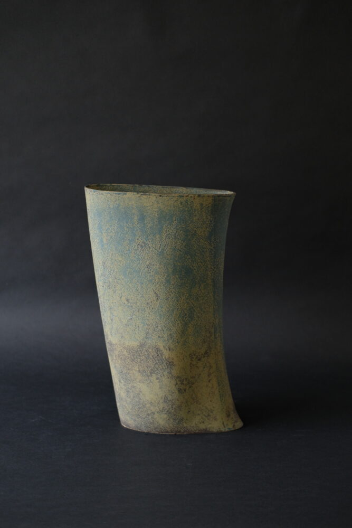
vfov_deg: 37.5
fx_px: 777
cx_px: 176
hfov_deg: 25.5
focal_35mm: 53
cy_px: 264
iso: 800
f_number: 2
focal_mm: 35
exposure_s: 1/40
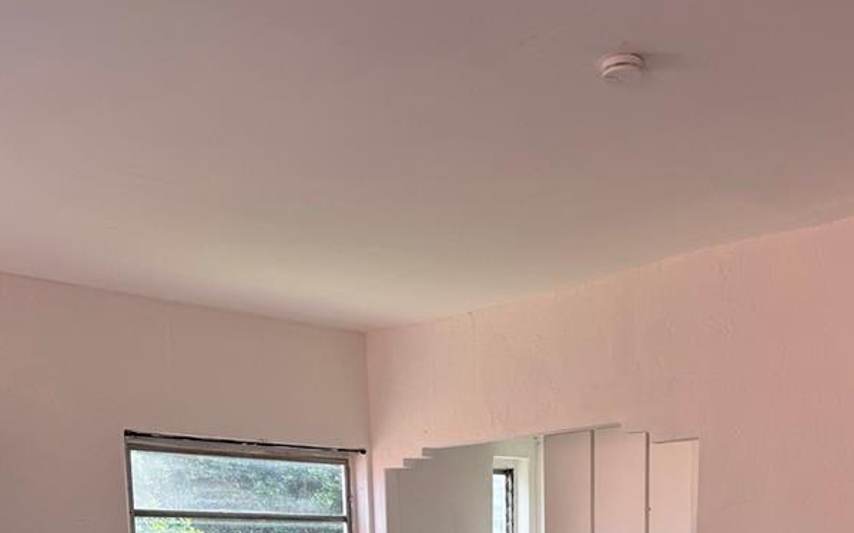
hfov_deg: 39.5
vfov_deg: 22.4
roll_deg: +0.2
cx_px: 485
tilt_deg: -7.1
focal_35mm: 51
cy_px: 711
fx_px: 1187
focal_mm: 6.76
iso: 64
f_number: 1.78
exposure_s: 1/153
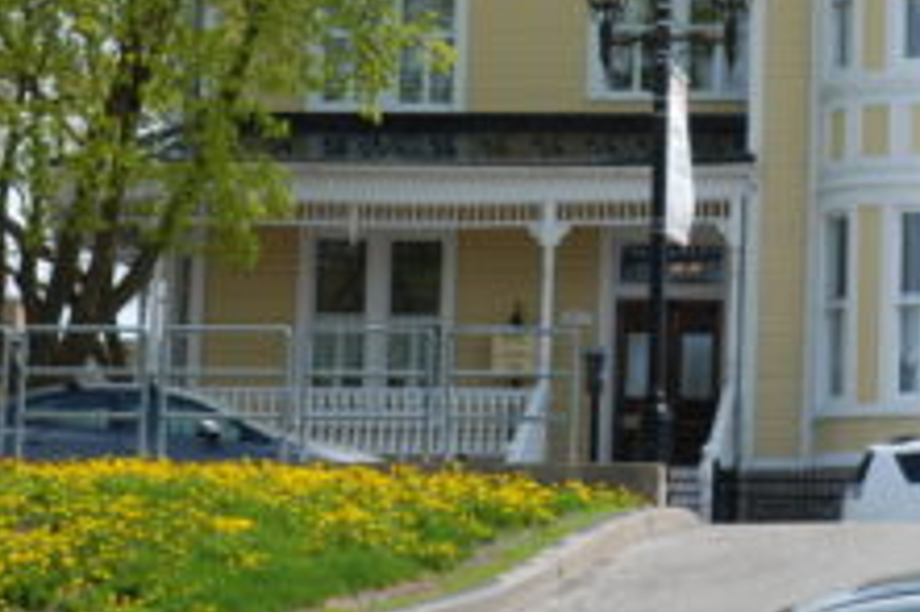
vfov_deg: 8.0
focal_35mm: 170
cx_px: 766
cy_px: -56
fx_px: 4341
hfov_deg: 12.0
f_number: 14
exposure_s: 1/60
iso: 100
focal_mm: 50
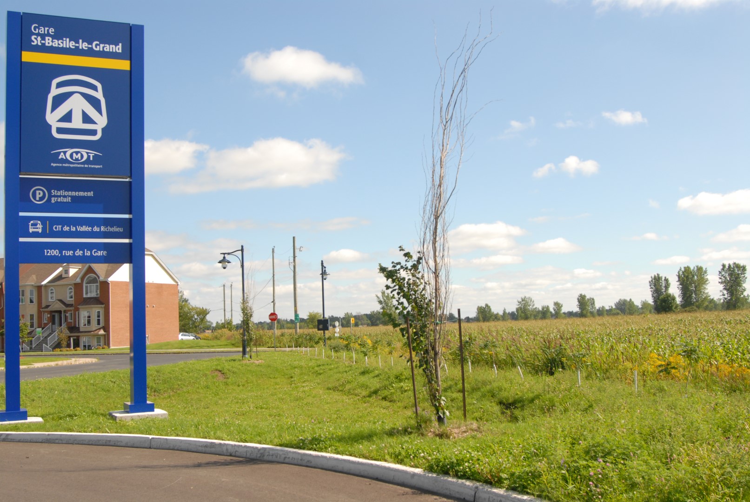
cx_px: 375
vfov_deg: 37.0
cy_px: 251
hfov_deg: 53.1
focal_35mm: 36
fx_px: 751
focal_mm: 24
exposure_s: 1/400
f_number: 8
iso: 250
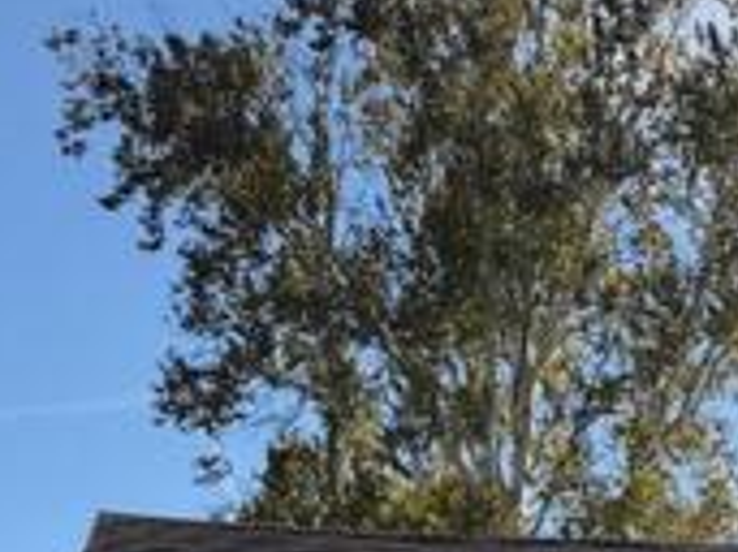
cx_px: 604
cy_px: 707
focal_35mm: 90
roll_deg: +2.0
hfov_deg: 21.5
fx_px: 1917
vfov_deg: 15.6
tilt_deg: +11.2
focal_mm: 6.93
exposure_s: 1/2494
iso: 64
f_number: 1.8
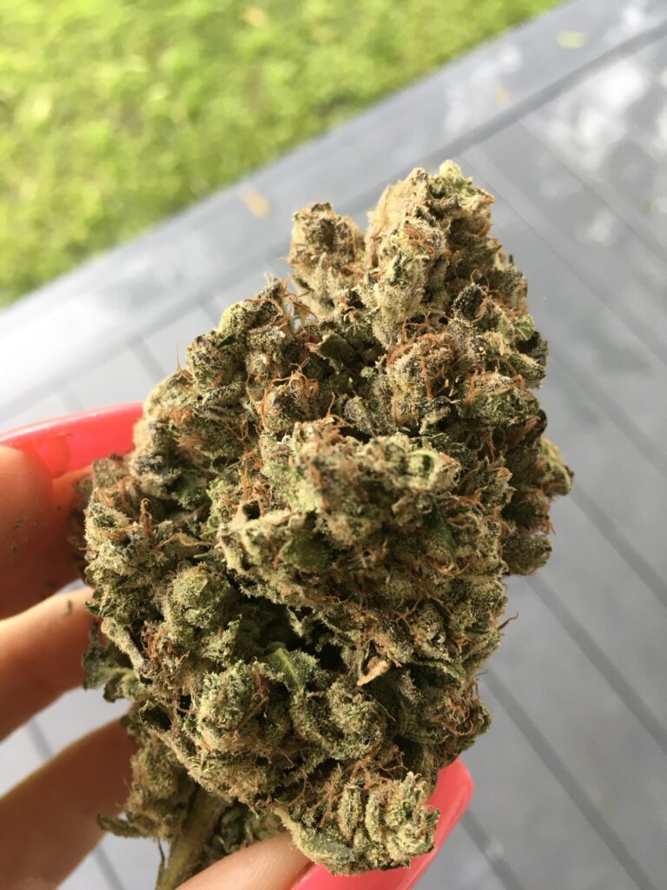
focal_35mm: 29
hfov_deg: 48.2
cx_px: 334
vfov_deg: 61.7
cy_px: 445
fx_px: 745
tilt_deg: -67.3
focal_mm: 4.15
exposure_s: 1/30
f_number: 2.2
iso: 50
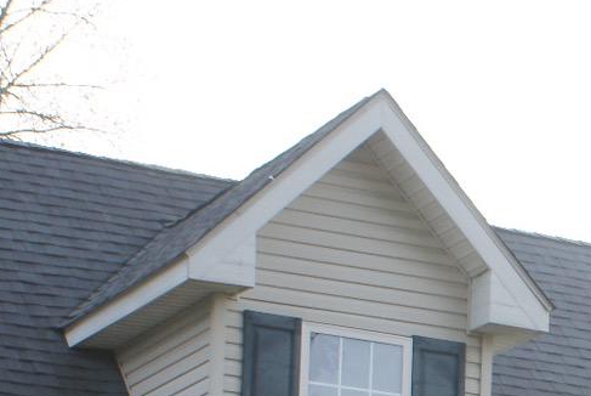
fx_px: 2696
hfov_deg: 12.0
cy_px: 672
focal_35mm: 164
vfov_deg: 8.1
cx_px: 846
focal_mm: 26
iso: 200
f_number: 10
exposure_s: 1/100
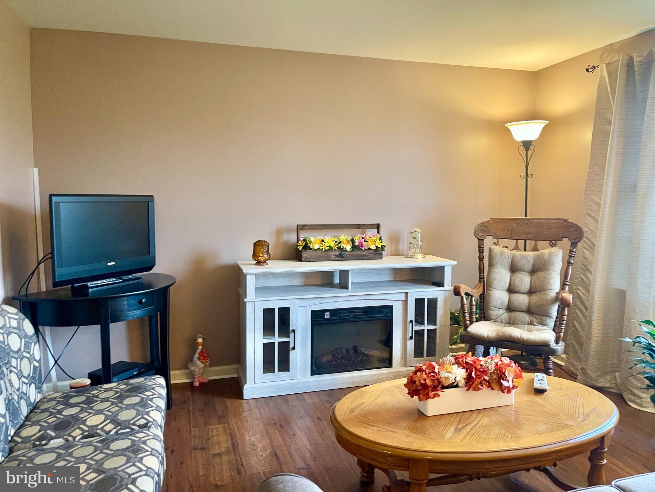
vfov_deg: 54.9
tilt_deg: -5.0
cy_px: 246
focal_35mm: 25
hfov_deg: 69.4
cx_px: 328
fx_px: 473
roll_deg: +0.1
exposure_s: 1/60
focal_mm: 5.1
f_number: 1.6
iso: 400
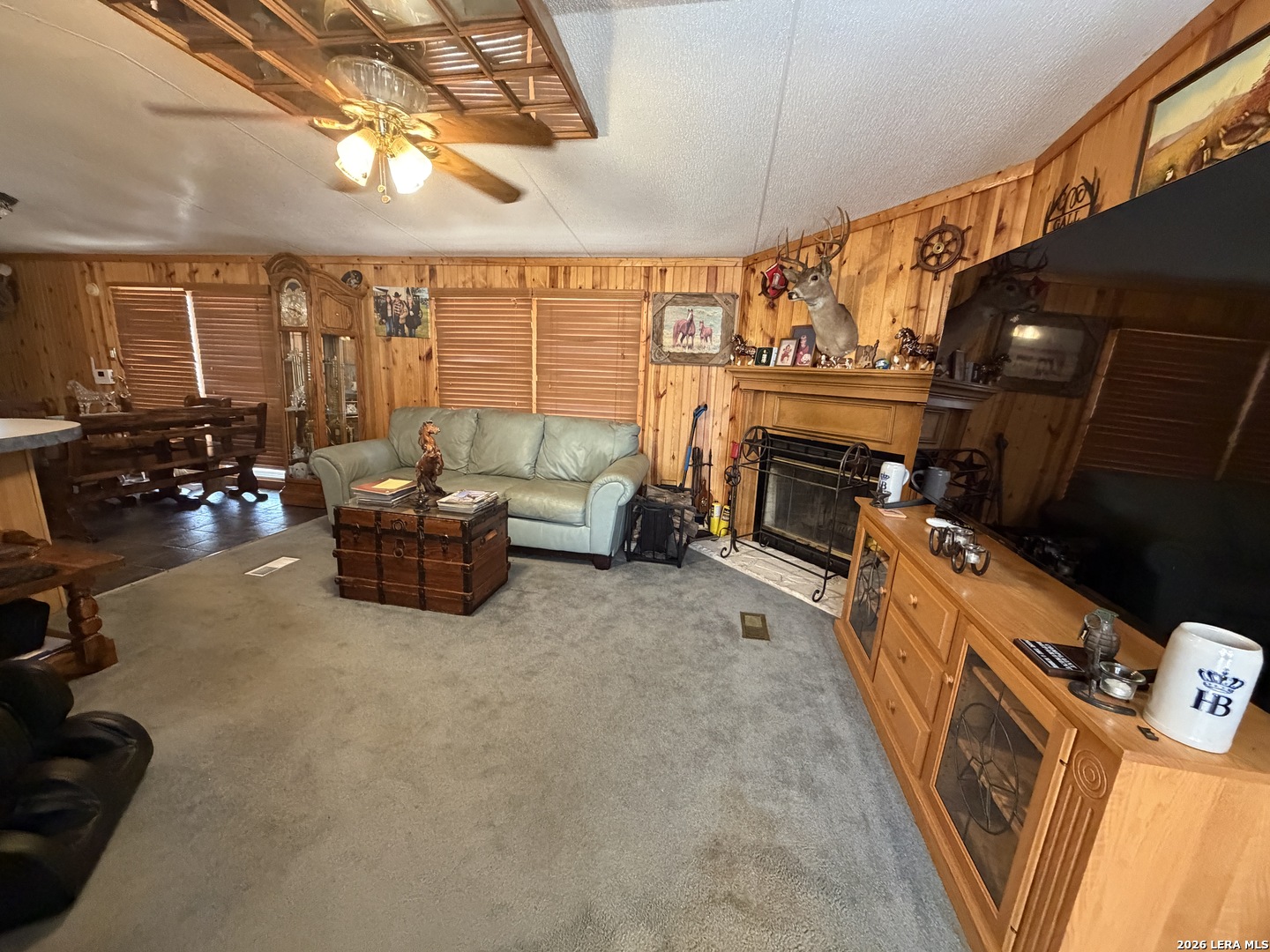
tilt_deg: -11.2
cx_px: 635
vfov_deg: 85.7
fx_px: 514
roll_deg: -1.8
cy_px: 476
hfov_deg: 102.1
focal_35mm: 14
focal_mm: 2.22
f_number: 2.2
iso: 640
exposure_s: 1/60
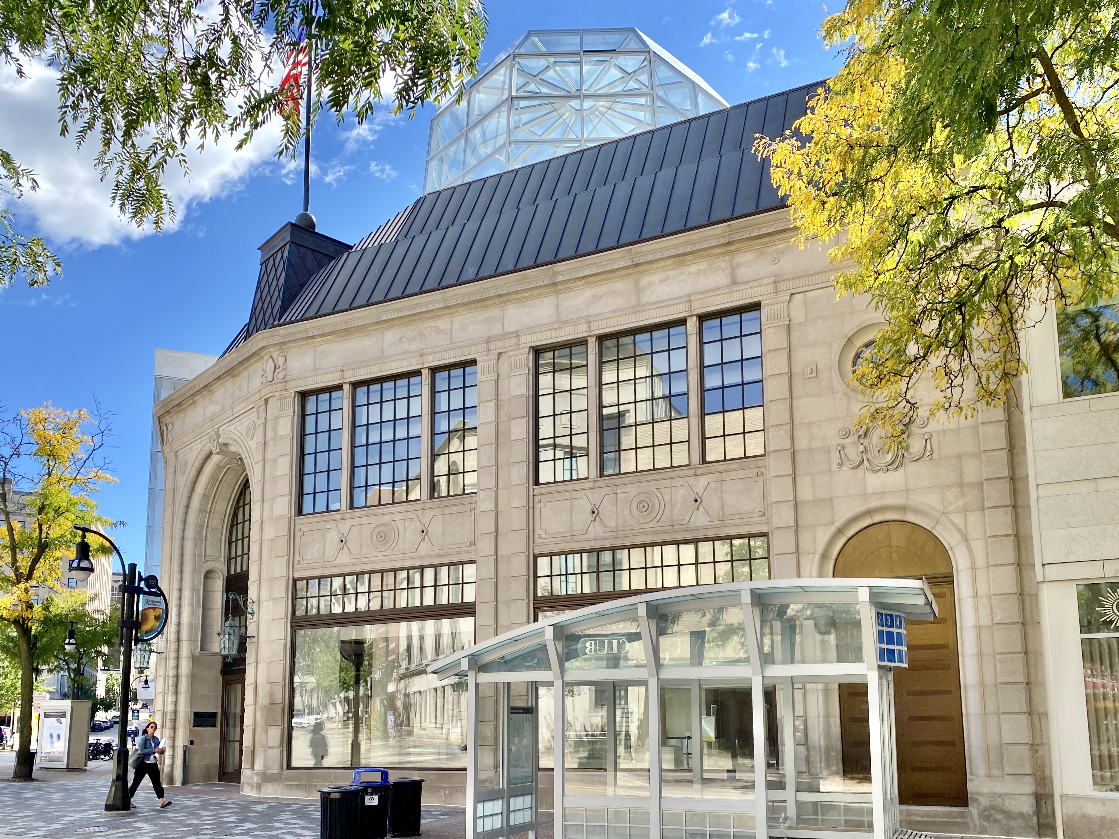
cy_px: 420
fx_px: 840
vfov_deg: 53.1
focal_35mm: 26
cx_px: 560
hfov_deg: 67.3
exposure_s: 1/1082
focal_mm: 4.25
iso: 32
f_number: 1.8
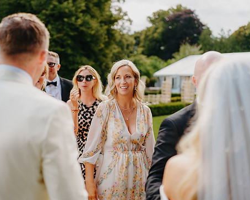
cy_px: 98
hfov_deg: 43.8
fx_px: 311
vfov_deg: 35.7
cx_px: 116
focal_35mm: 42
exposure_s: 1/2000
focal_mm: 35
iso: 100
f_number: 1.6
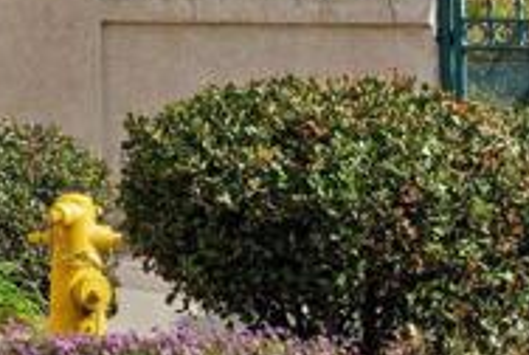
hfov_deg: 10.4
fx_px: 2399
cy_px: -483
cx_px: -839
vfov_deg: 7.9
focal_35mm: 163
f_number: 8
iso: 400
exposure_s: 1/1250
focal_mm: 30
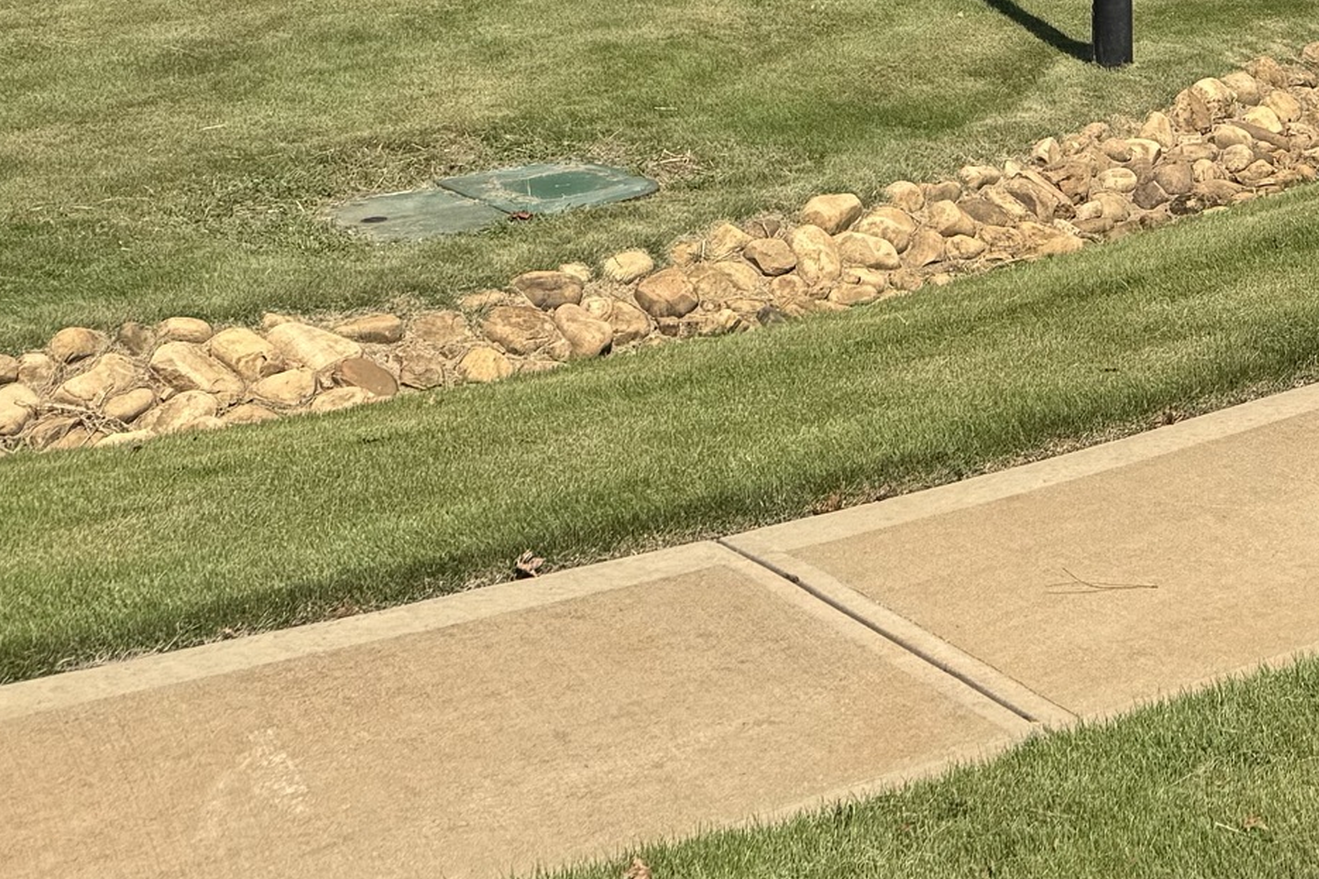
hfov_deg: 22.7
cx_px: 1610
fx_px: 3004
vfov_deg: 15.0
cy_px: -587
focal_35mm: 82
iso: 80
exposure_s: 1/4049
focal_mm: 6.76
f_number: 1.78
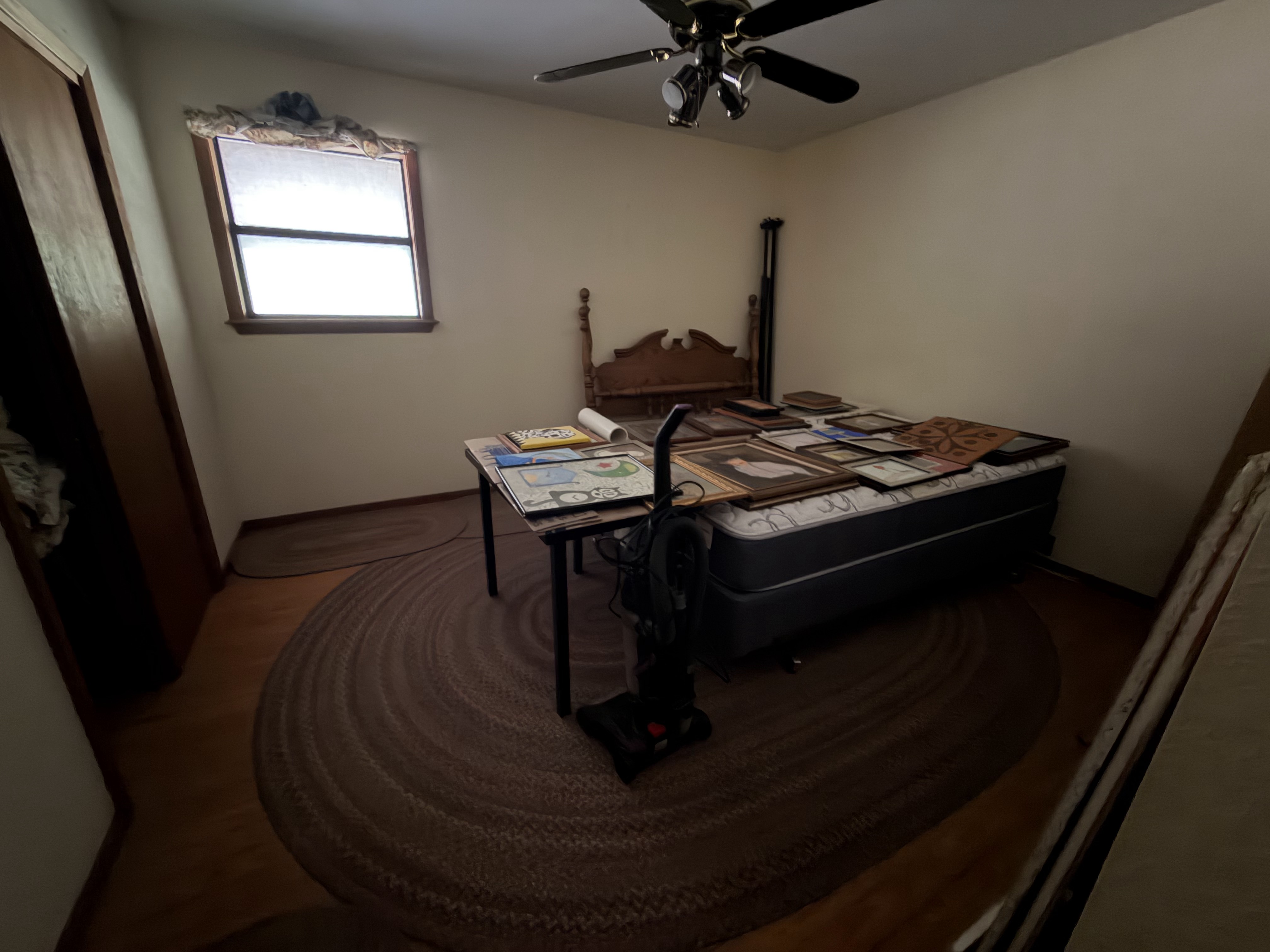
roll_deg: -0.7
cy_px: 476
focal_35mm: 14
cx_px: 635
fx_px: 514
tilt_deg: -18.0
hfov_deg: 102.1
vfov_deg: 85.7
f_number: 2.2
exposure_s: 1/6
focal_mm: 2.22
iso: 1250
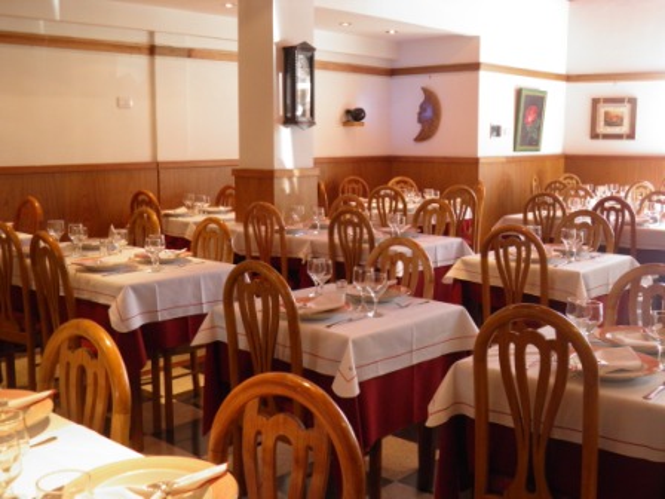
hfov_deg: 47.9
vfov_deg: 36.8
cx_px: 332
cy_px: 250
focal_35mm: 39
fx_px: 749
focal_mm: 7.1
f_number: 3.2
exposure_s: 1/40
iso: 200
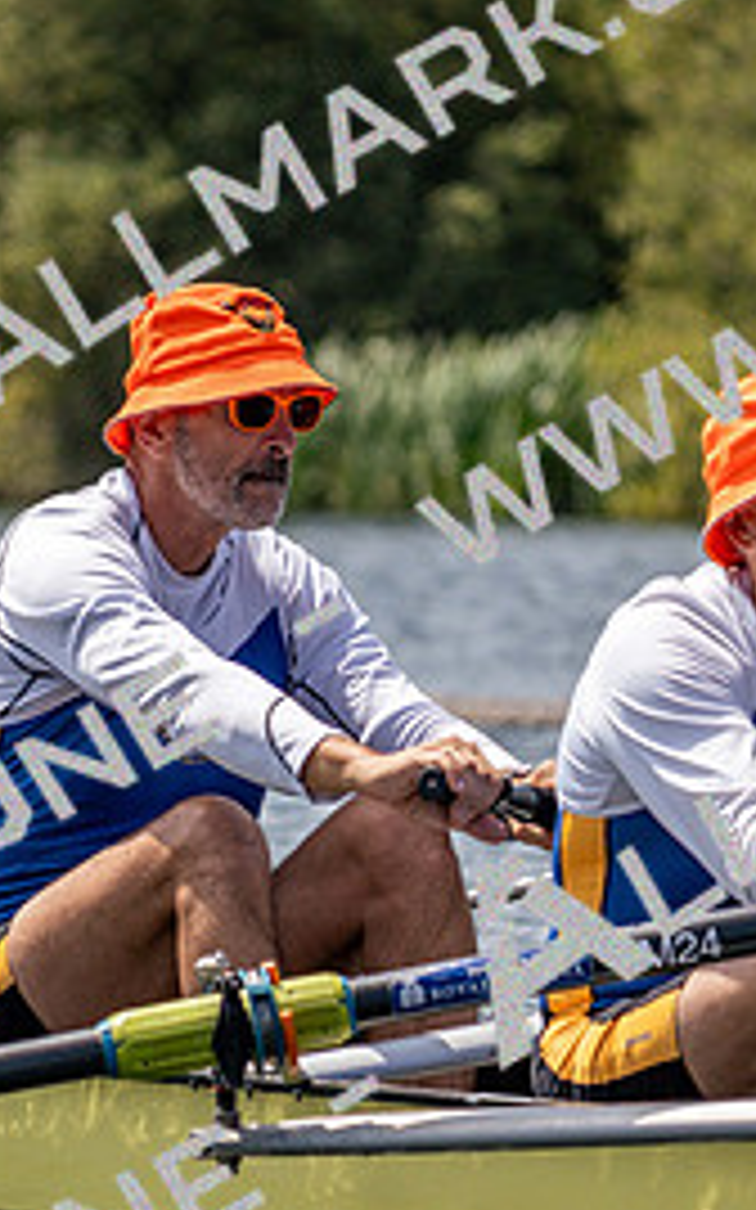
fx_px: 14480
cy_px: 641
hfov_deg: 3.0
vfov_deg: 4.8
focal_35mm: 439
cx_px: 90
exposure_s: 1/2000
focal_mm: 200
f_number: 5.6
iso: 200
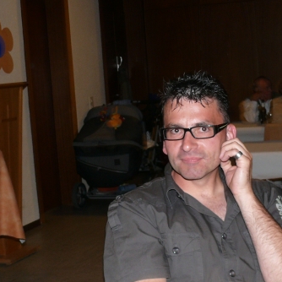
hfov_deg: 23.4
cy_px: 211
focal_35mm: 74
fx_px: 682
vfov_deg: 23.1
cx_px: 146
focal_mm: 7.4
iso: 100
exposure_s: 1/30
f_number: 2.8
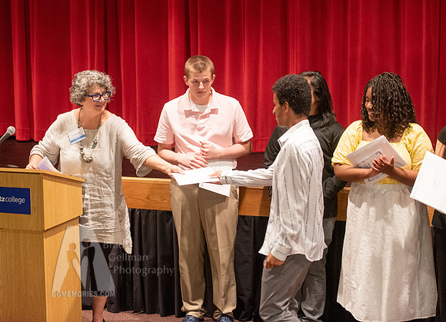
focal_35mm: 85
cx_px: 204
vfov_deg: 17.0
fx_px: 1078
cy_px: 137
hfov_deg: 23.4
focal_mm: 70
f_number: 2.8
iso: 2500
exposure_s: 1/80
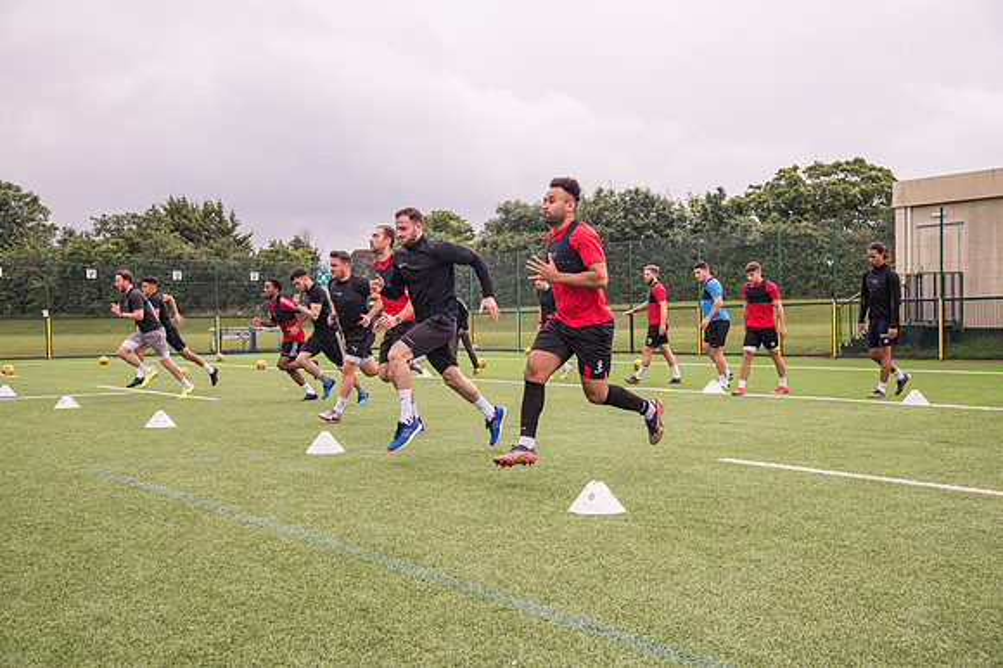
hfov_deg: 48.5
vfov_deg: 33.4
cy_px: 334
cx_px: 502
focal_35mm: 40
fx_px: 1114
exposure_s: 1/1600
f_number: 5
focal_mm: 40
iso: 400
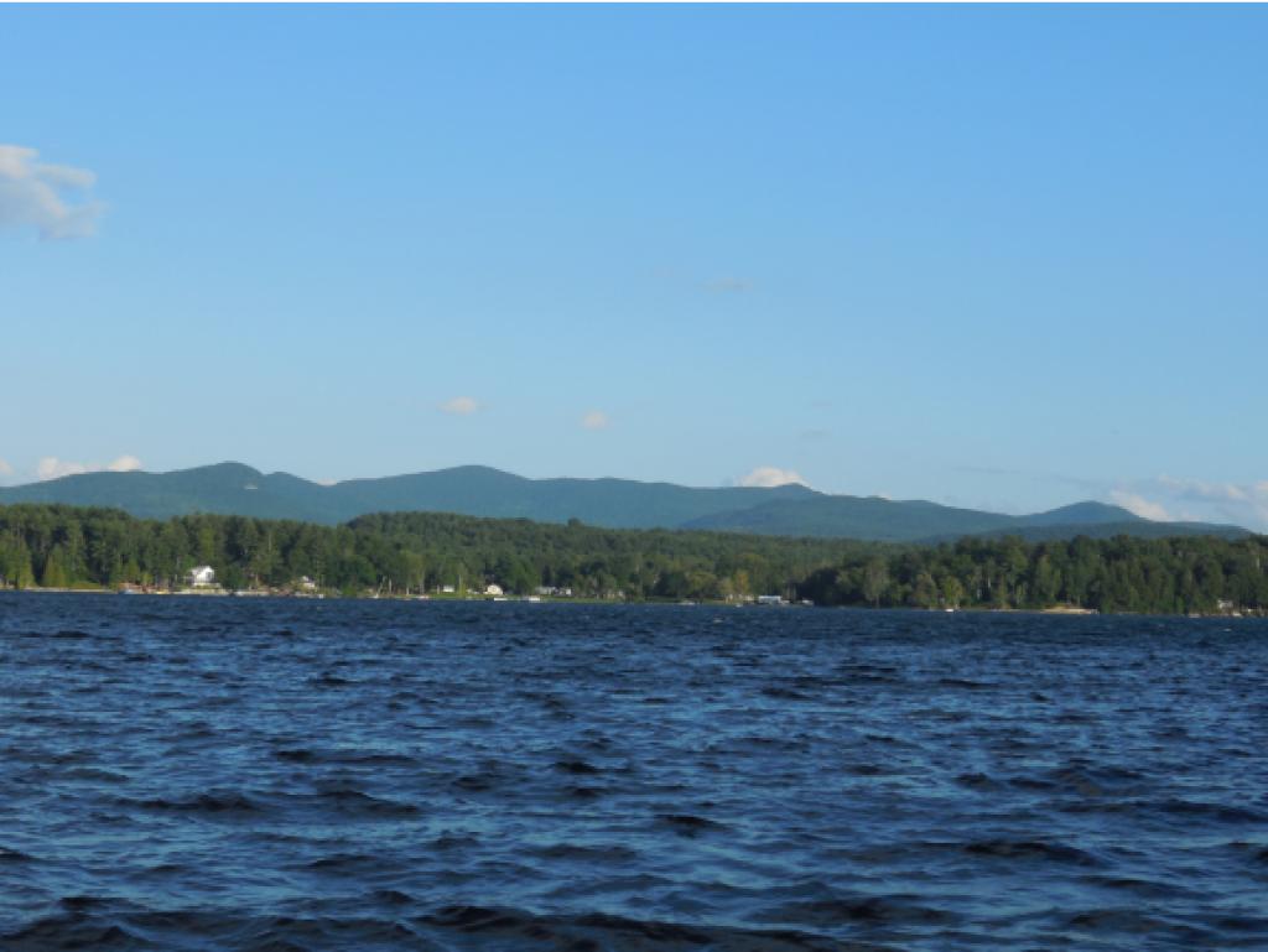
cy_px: 476
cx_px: 634
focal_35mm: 72
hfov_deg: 27.0
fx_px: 2639
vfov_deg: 20.5
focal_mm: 12.8
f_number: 6
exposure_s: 1/500
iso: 125
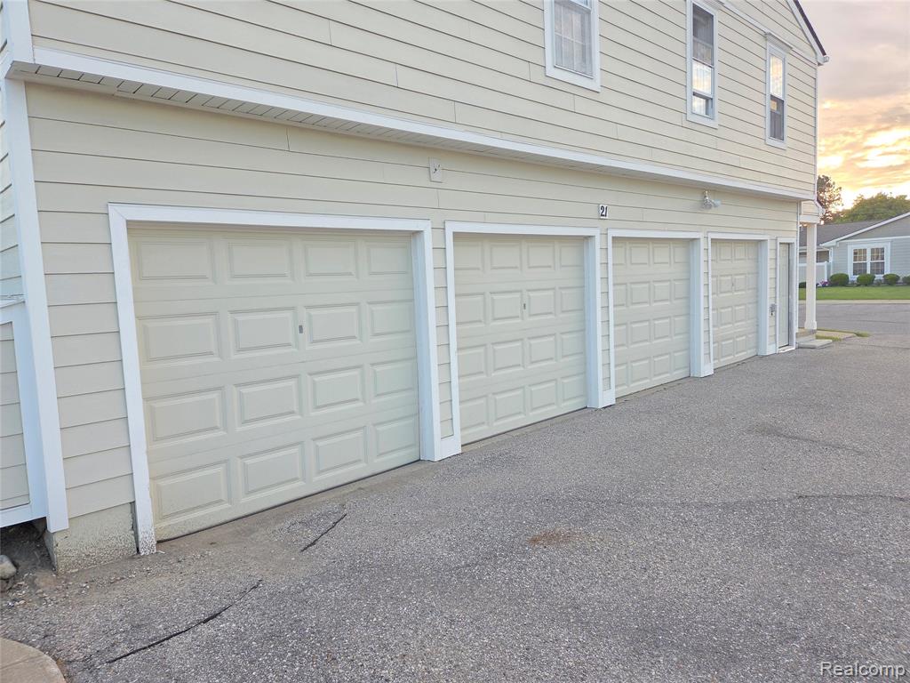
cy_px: 342
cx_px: 455
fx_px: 605
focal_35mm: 23
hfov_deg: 73.9
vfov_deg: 58.9
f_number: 1.8
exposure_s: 1/180
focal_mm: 5.4
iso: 50
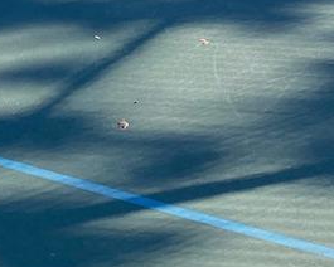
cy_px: -310
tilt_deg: -4.4
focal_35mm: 138
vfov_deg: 10.1
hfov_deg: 13.7
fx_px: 1364
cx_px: -18
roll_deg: -1.5
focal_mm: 4.25
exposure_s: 1/1779
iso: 32
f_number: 1.8
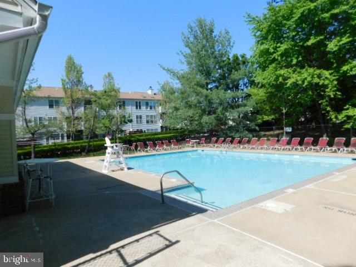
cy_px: 134
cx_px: 178
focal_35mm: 23
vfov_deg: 58.9
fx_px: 237
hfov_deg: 73.9
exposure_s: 1/1500
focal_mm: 4
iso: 125
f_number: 3
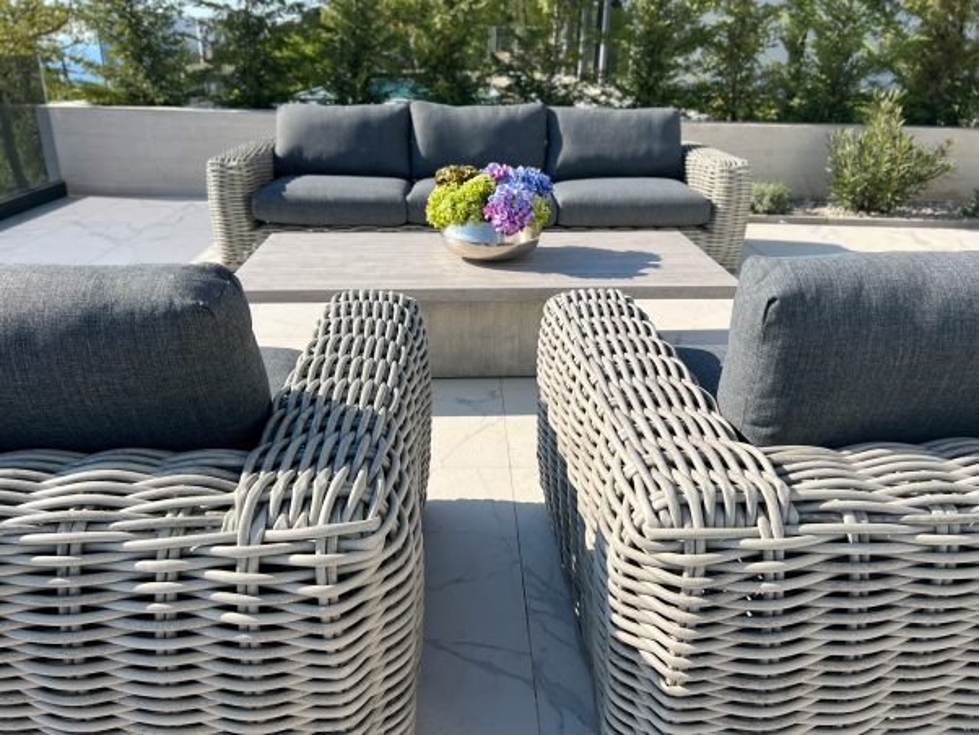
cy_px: 368
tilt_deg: -23.1
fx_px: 736
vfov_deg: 53.1
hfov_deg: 67.3
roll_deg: -2.5
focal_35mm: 26
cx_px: 490
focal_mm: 5.7
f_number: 1.5
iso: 50
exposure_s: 1/3571
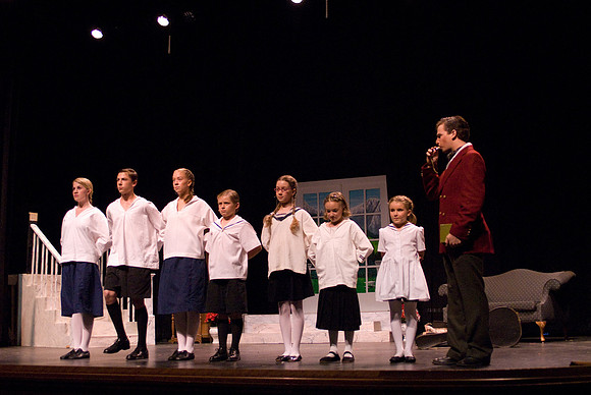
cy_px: 198
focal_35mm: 46
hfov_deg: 42.3
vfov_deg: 29.0
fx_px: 764
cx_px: 296
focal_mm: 31
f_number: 2.8
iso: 1600
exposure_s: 1/200
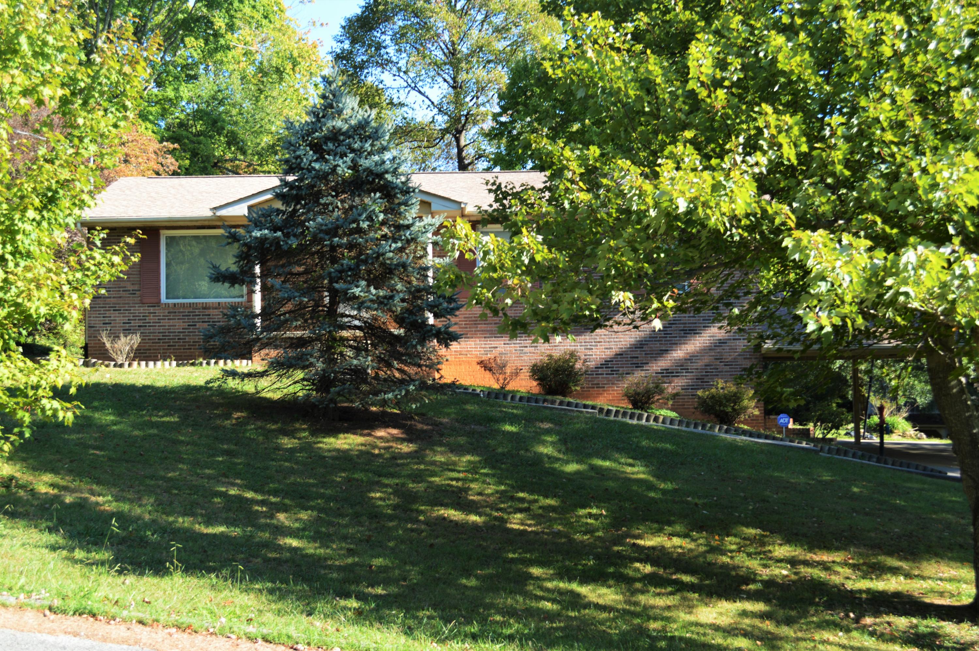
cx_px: 490
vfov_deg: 28.0
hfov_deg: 41.1
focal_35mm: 48
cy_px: 326
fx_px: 1304
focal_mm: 32
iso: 140
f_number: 5.6
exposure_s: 1/125
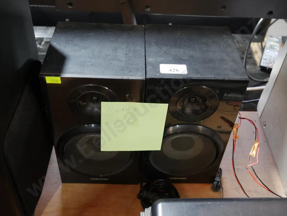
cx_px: 144
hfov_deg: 46.8
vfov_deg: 36.0
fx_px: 332
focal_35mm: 40
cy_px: 108
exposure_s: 1/60
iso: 1600
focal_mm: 20
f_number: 4.4
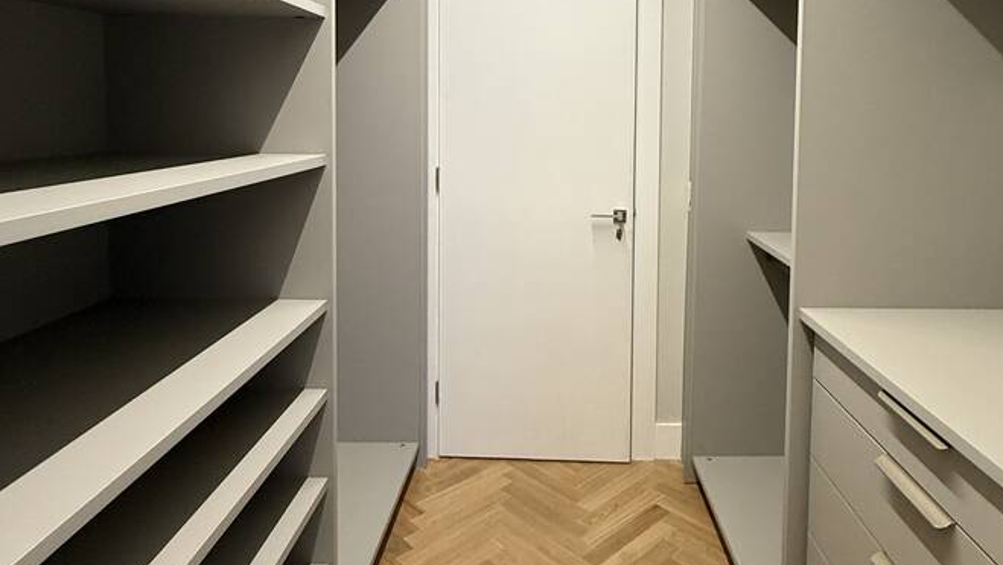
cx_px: 568
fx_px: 665
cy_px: 142
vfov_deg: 44.5
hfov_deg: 73.7
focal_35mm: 25
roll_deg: -0.8
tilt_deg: -2.5
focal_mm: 2.22
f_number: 2.2
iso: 320
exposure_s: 1/60
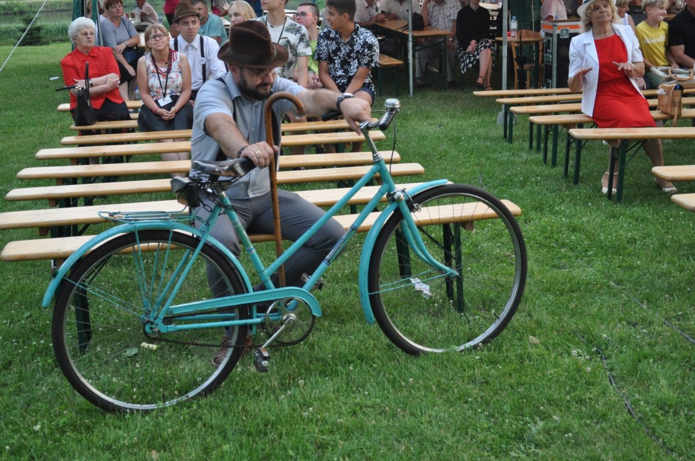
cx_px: 348
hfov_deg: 33.4
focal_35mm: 60
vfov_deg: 22.6
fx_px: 1157
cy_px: 230
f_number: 5.3
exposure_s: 1/60
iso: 640
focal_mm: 40
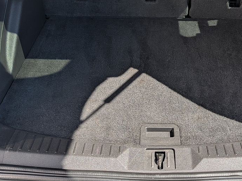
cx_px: 163
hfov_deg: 34.0
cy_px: 0
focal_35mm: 56
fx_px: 391
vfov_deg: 24.9
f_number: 1.68
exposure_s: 1/548
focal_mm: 6.9
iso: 16
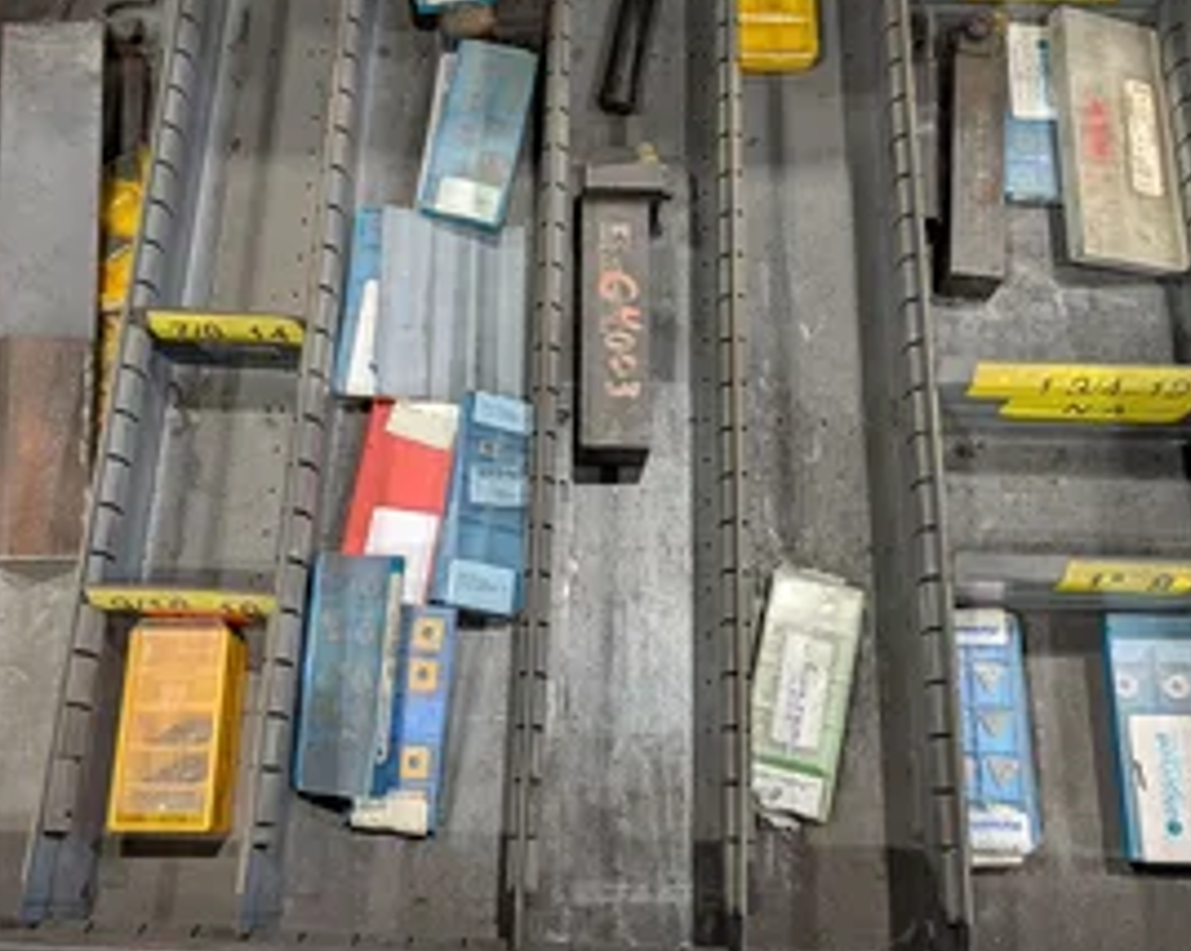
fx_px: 1233
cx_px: 516
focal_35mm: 35
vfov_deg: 42.0
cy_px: 389
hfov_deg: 51.4
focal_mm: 6.9
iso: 457
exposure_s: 1/120
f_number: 1.68
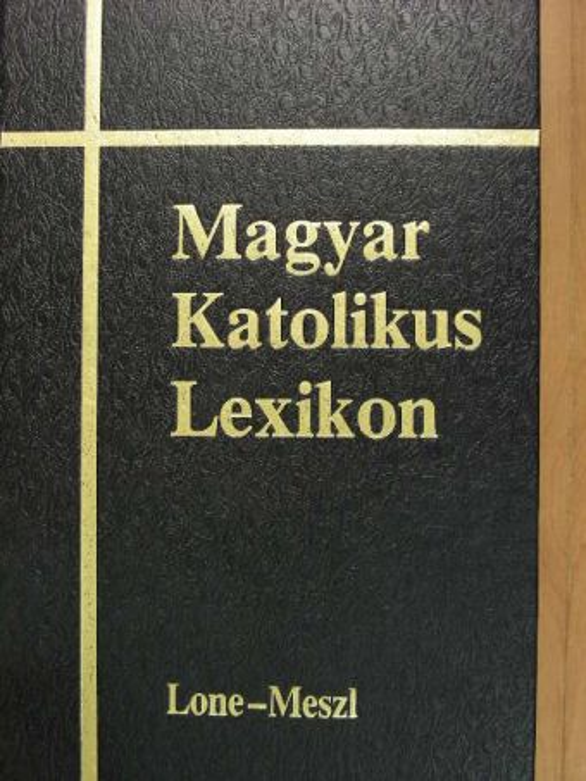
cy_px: 390
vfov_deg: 30.7
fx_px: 1421
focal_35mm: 63
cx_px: 293
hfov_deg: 23.3
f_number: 3.5
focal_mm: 10.5
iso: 100
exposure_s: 1/19
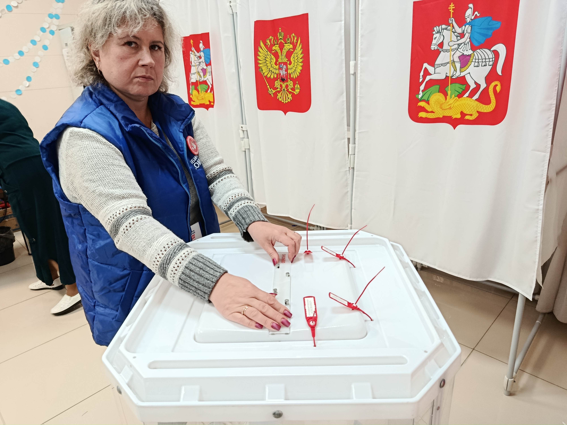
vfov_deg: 56.8
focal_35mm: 24
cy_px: 212
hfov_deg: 71.6
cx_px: 284
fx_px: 393
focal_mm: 5.24
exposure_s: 1/50
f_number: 1.7
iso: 766
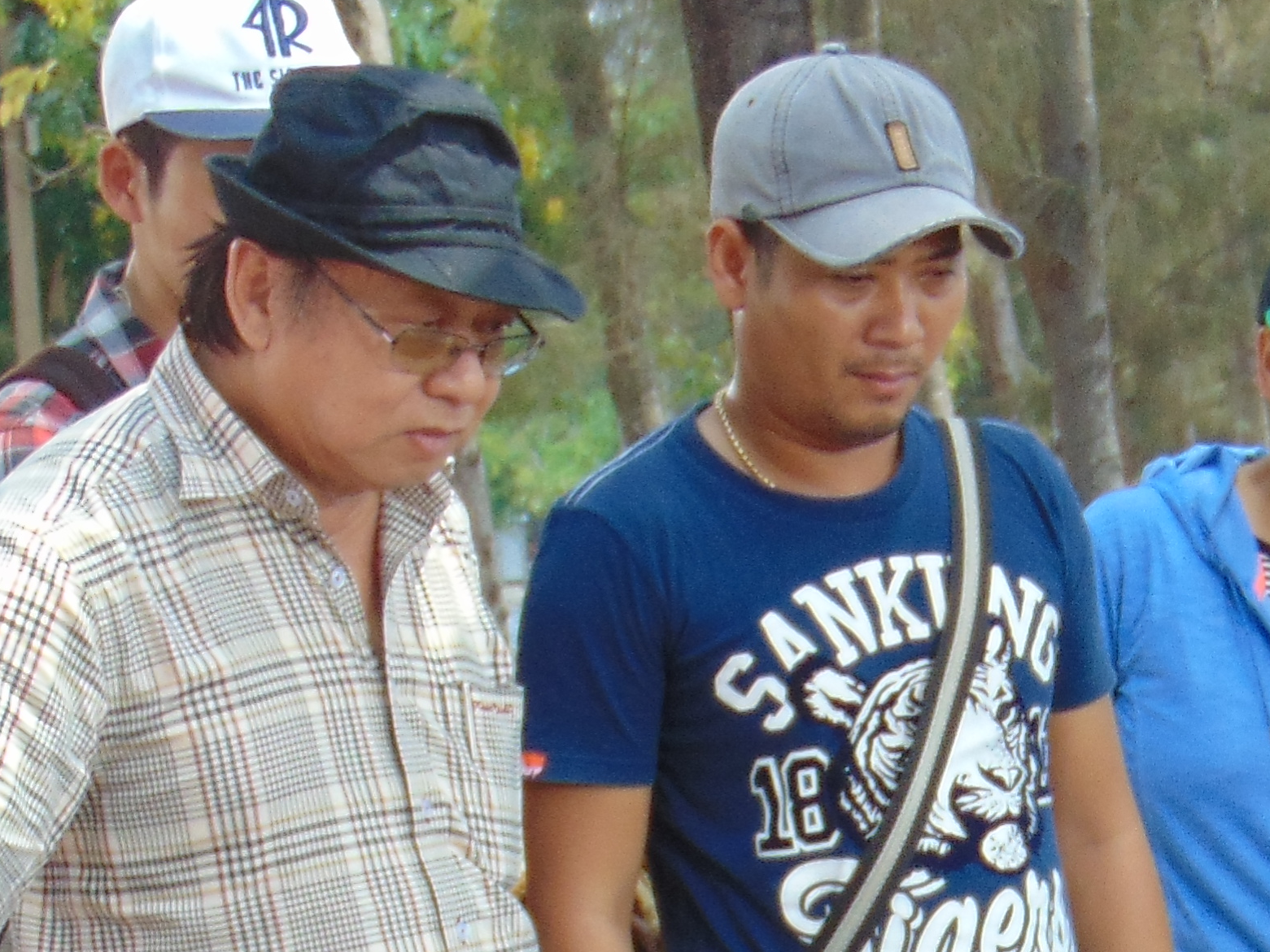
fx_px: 7265
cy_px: 1350
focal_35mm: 198
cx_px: 1129
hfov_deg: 9.9
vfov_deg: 7.4
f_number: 3.6
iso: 80
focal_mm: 10.8
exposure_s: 1/250
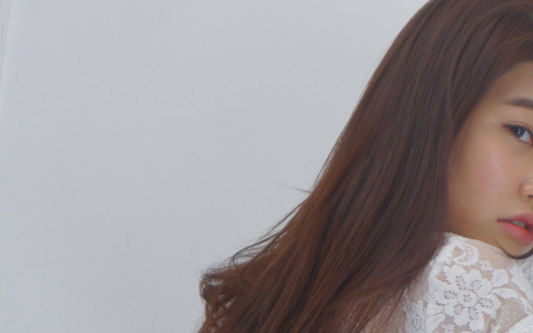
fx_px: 3112
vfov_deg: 6.1
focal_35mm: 214
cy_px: 268
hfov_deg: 9.7
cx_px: 528
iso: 250
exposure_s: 1/100
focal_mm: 55
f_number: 5.6
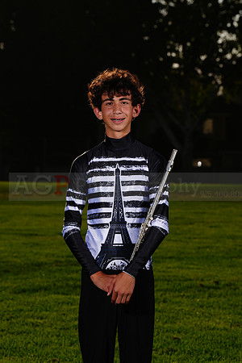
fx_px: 1694
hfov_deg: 8.2
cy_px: 182
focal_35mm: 168
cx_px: 121
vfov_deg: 12.2
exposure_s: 1/500
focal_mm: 168
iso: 125
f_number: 11
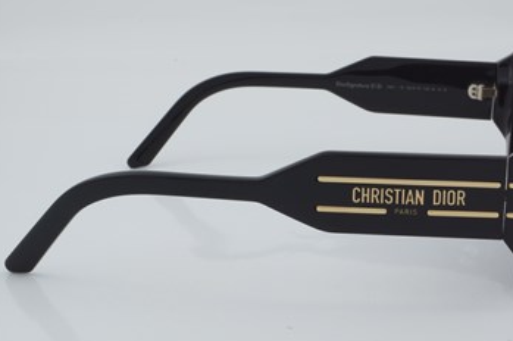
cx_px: 284
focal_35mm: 86
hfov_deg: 23.7
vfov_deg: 15.9
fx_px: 1224
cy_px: 170
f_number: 29
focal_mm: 50
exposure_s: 1/4
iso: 100
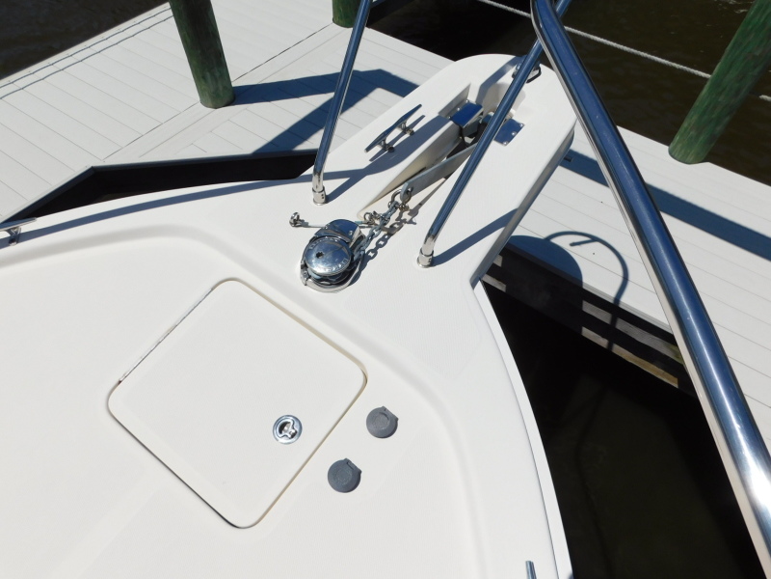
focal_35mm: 23
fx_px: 512
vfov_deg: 58.9
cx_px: 386
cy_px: 290
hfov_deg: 73.9
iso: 125
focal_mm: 4
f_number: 6
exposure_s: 1/1500
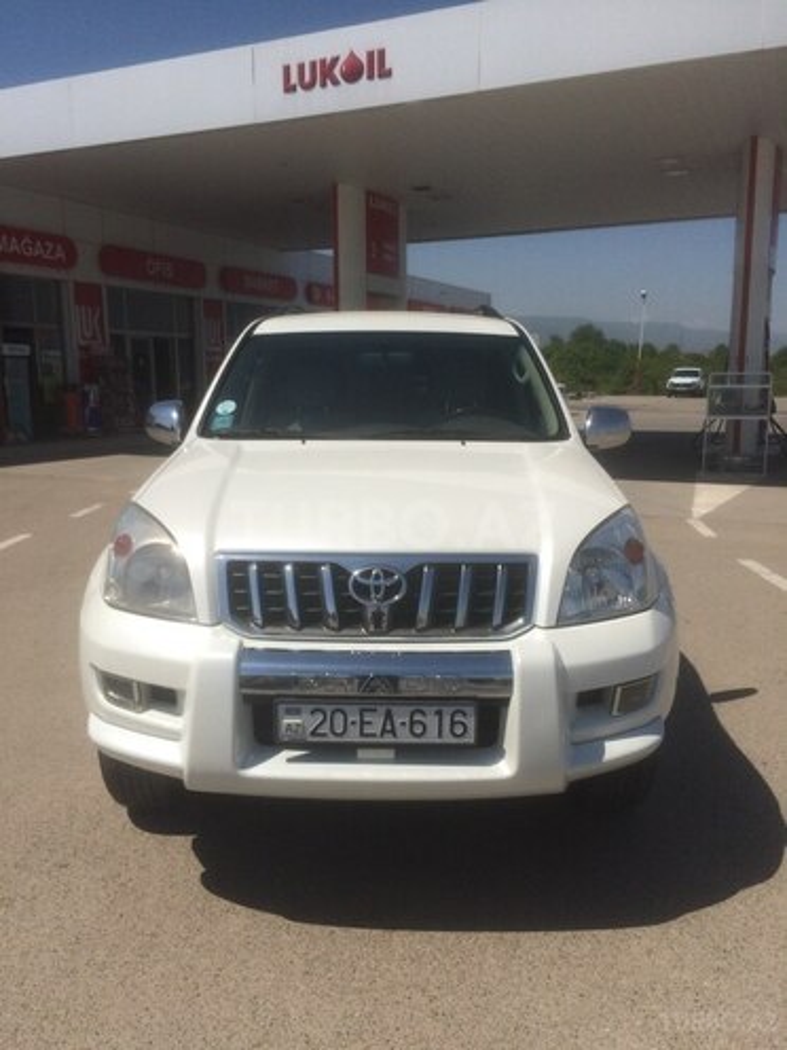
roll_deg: +2.0
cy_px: 525
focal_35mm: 29
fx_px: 879
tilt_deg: -12.1
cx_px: 394
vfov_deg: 61.7
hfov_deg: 48.2
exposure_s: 1/5882
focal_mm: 4.15
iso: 40
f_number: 2.2
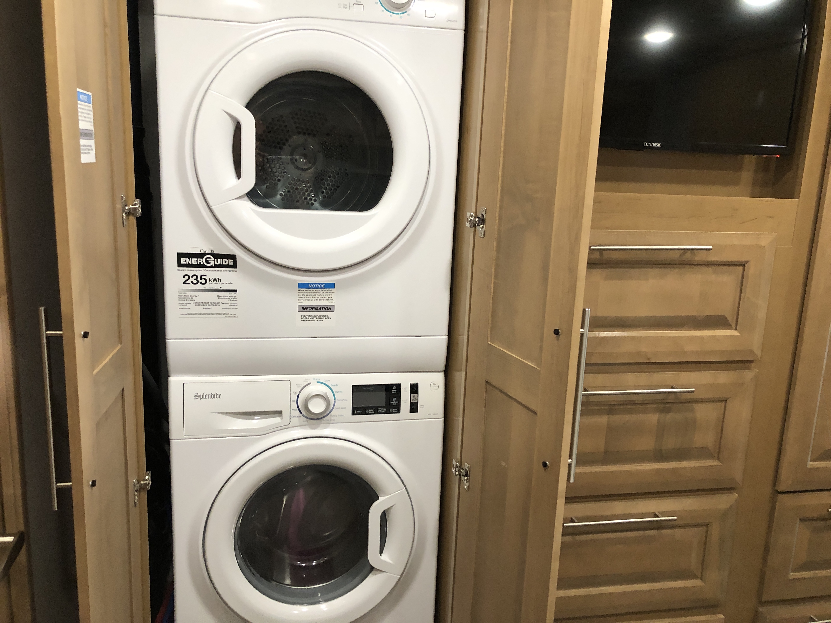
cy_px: 312
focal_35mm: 28
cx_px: 416
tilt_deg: -11.8
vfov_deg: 49.7
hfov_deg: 63.4
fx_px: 672
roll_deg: -3.1
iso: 64
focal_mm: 3.99
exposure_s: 1/15
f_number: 1.8
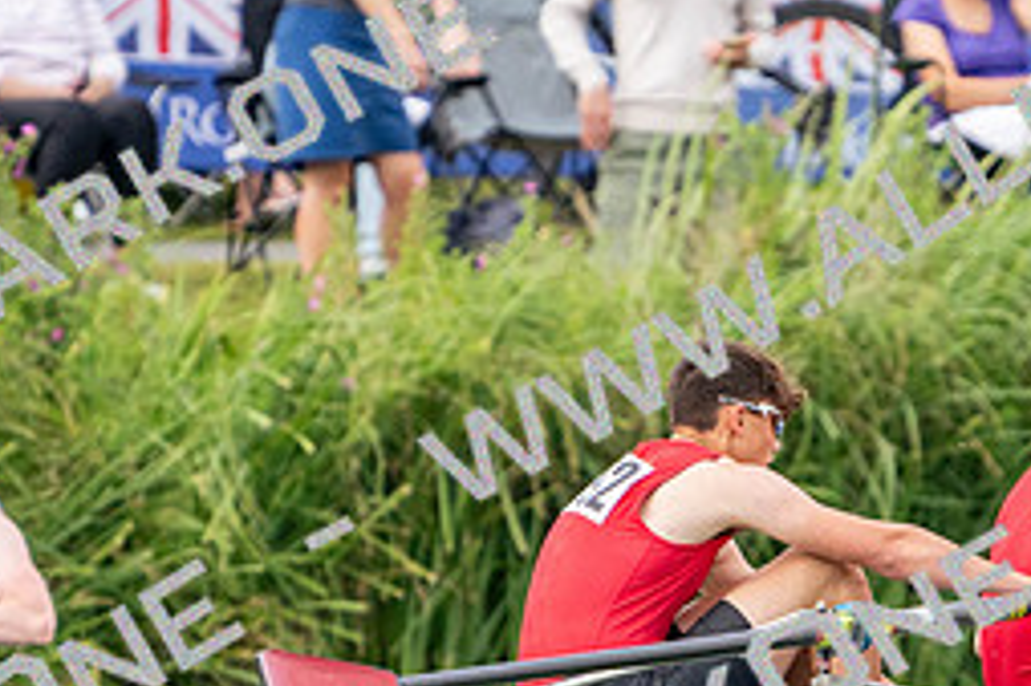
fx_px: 54777
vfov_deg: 0.7
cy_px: 513
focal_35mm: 1914
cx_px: 921
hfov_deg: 1.1
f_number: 6.3
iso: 800
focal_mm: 559
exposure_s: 1/1600
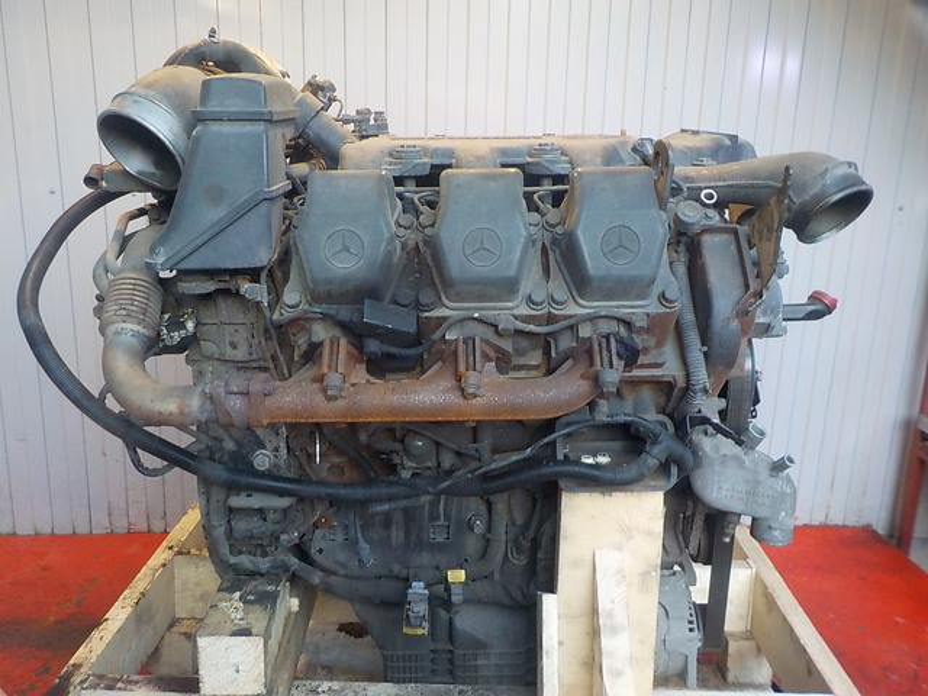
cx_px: 464
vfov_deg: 46.8
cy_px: 348
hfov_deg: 60.0
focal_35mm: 30
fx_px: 804
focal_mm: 4.1
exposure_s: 1/30
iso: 250
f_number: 3.3
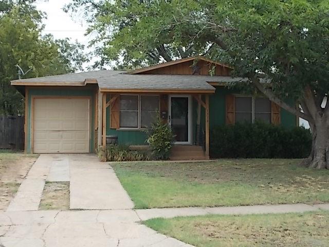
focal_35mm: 58
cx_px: 164
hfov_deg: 33.2
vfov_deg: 25.2
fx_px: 551
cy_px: 124
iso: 80
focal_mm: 10.3
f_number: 4.9
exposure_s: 1/125
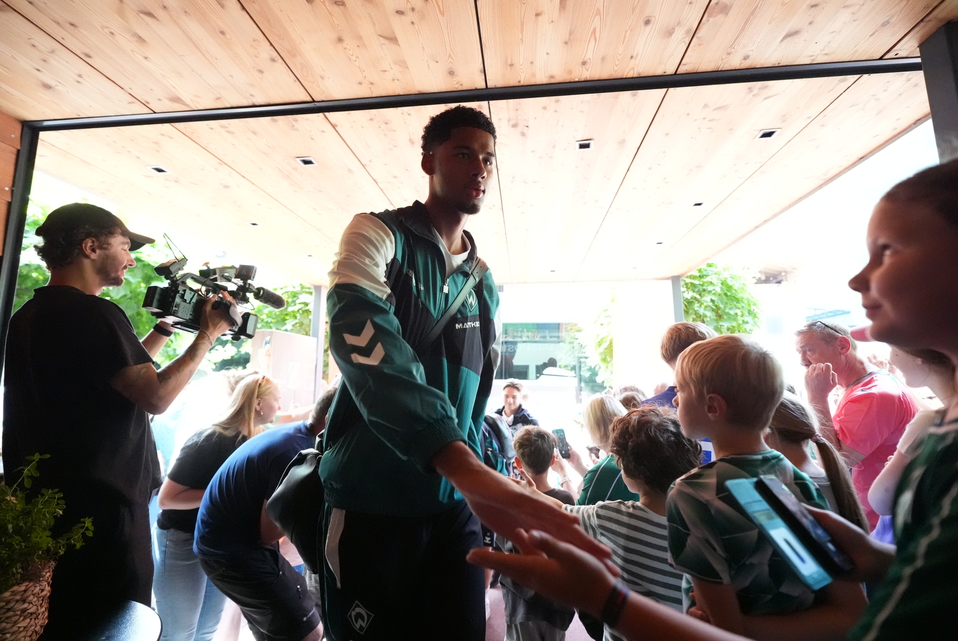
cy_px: 320
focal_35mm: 16
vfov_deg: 73.9
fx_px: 426
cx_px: 479
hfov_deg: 96.7
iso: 12800
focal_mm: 16
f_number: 2.8
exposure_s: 1/1600
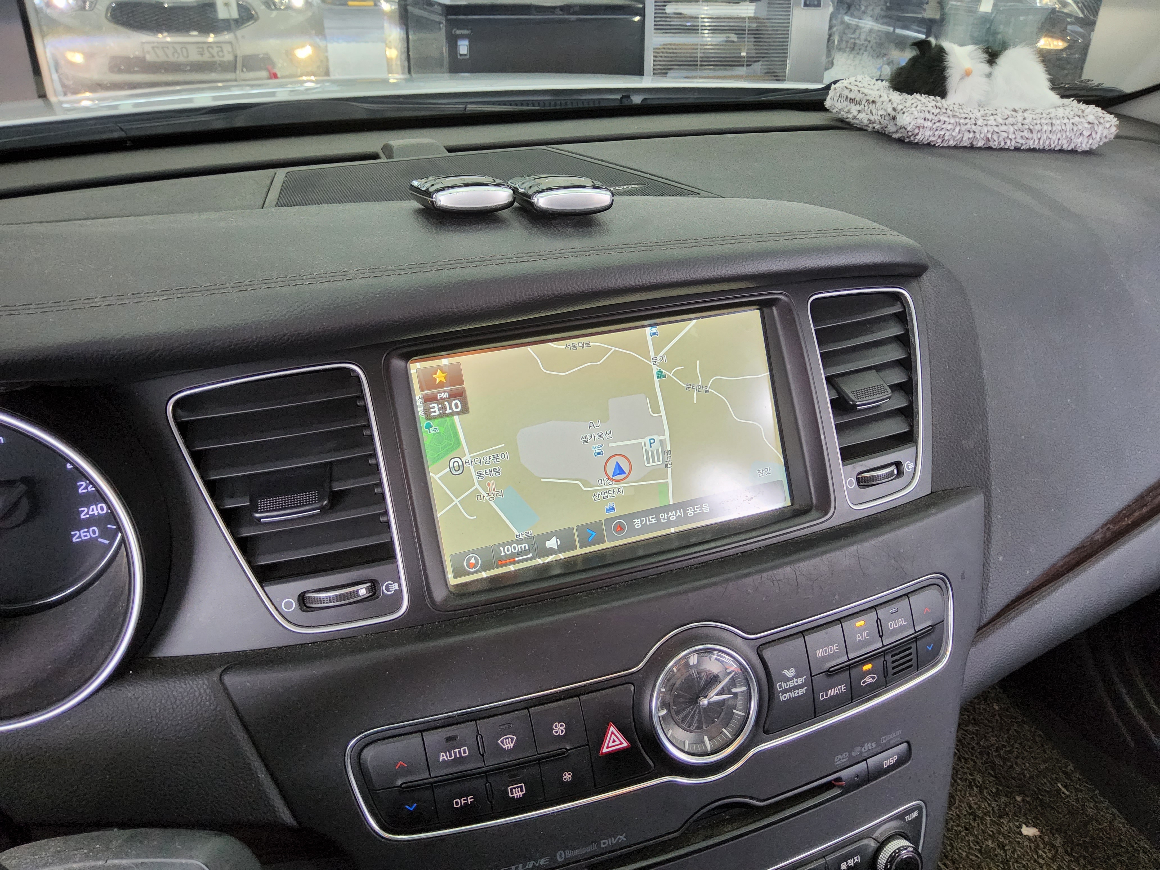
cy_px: 435
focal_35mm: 25
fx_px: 838
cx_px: 580
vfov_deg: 54.9
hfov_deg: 69.4
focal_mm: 3.08
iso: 250
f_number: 2
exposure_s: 1/120
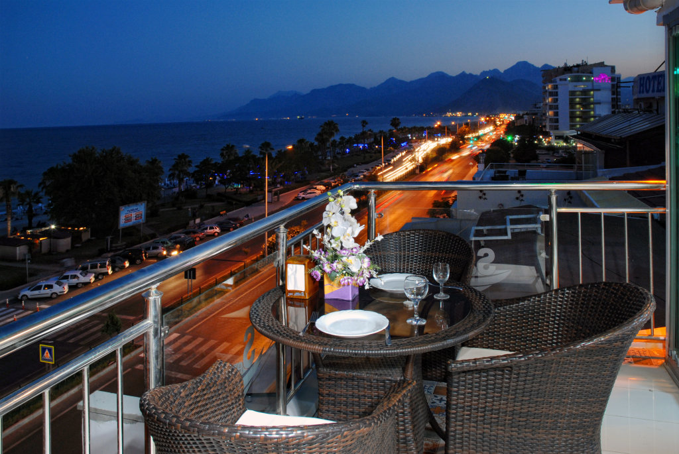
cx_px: 340
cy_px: 227
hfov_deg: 67.3
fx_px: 510
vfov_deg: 48.0
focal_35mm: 27
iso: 160
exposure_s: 1.6
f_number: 7.1
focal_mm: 18
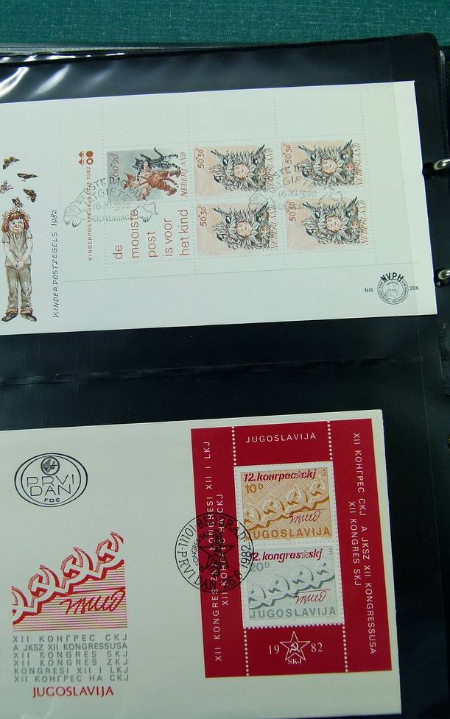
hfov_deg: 32.0
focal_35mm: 40
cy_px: 355
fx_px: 785
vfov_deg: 49.3
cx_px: 194
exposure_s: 1/100
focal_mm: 6.5
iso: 100
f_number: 3.6
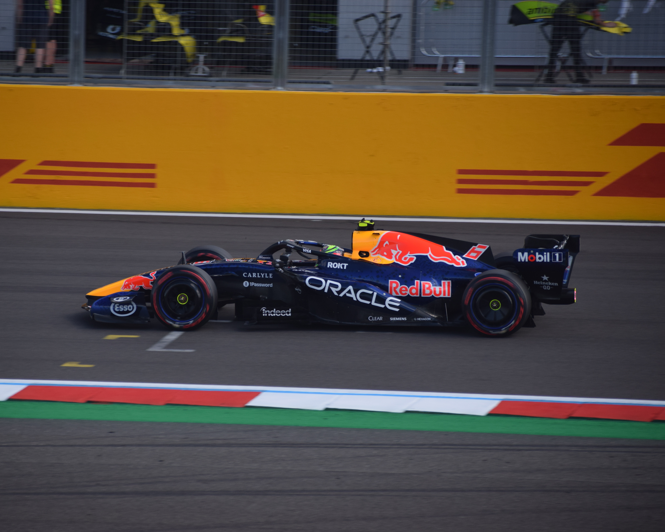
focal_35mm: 305
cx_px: 269
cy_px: 267
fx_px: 6003
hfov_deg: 6.3
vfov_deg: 5.1
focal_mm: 180
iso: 400
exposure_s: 1/1600
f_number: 5.3
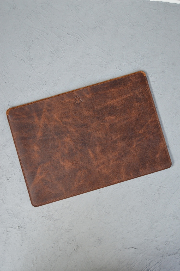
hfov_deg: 38.3
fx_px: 259
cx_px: 90
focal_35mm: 34
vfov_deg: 55.1
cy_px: 136
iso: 1600
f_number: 4
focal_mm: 23
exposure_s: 1/200
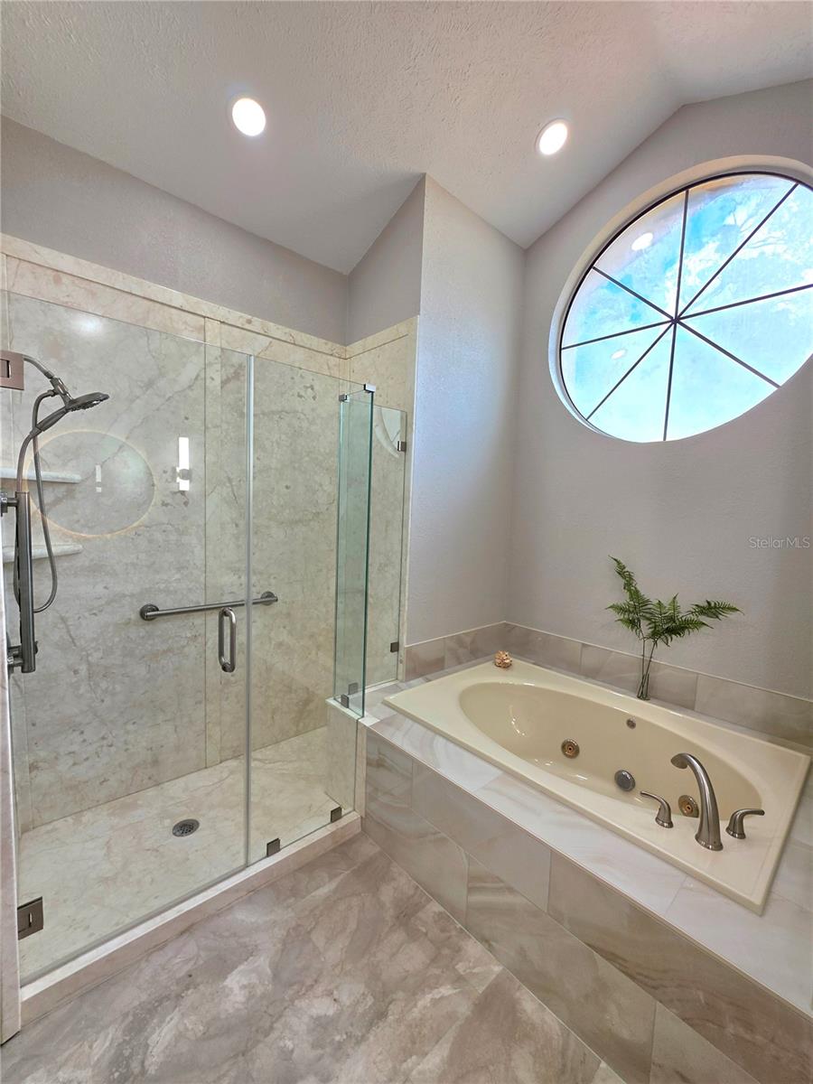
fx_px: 407
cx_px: 406
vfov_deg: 106.2
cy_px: 542
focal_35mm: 13
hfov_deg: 89.9
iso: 25
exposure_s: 1/120
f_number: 1.9
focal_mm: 2.2
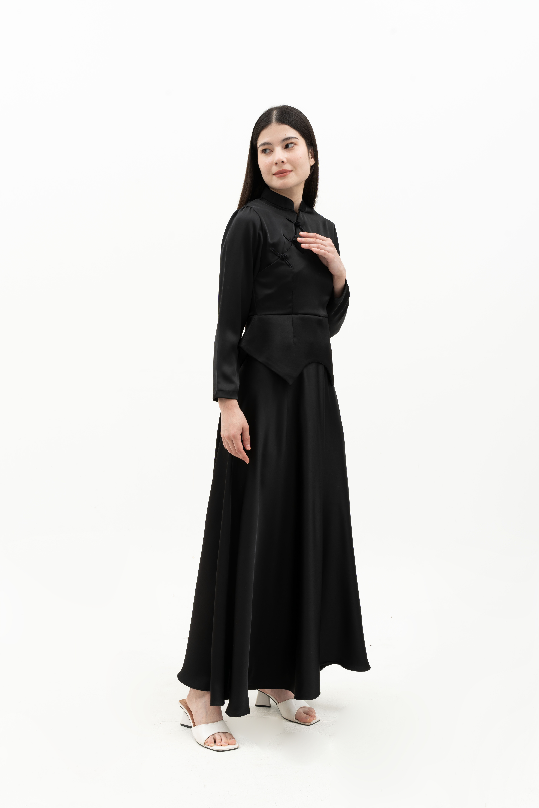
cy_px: 404
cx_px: 270
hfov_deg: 32.6
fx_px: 921
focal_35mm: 41
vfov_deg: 47.4
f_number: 11
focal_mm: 41
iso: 100
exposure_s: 1/160
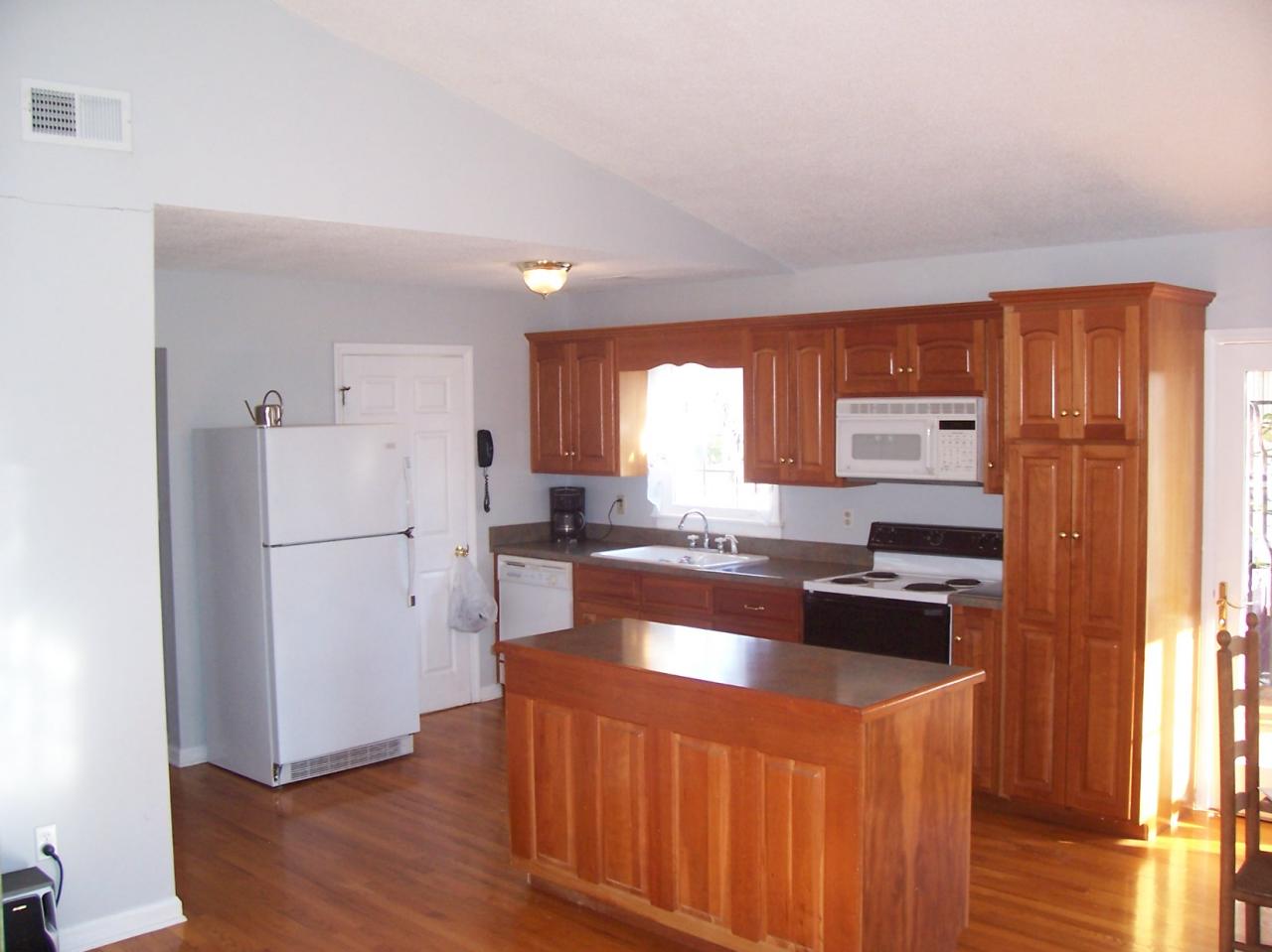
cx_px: 636
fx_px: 1249
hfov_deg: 54.0
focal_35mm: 34
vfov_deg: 41.8
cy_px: 476
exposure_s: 1/60
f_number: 2.7
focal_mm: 5.6
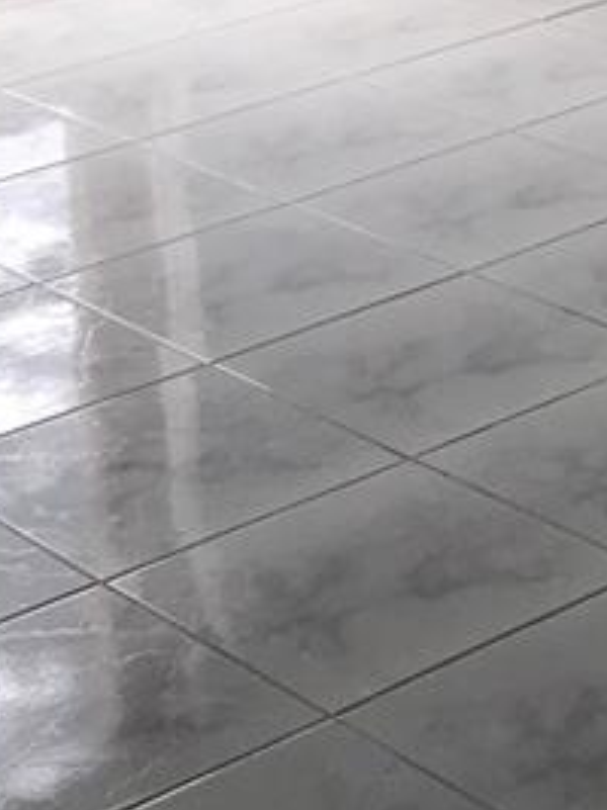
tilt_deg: -6.7
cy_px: -422
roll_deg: +2.7
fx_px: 2948
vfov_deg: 14.5
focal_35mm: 126
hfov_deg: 11.6
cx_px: 692
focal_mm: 3.99
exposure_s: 1/120
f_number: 1.8
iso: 25
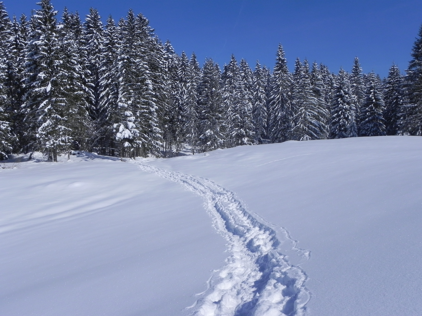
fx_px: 500
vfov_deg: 35.1
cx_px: 211
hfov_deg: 45.8
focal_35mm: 41
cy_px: 158
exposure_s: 1/1300
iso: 160
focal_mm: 7.3
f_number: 8
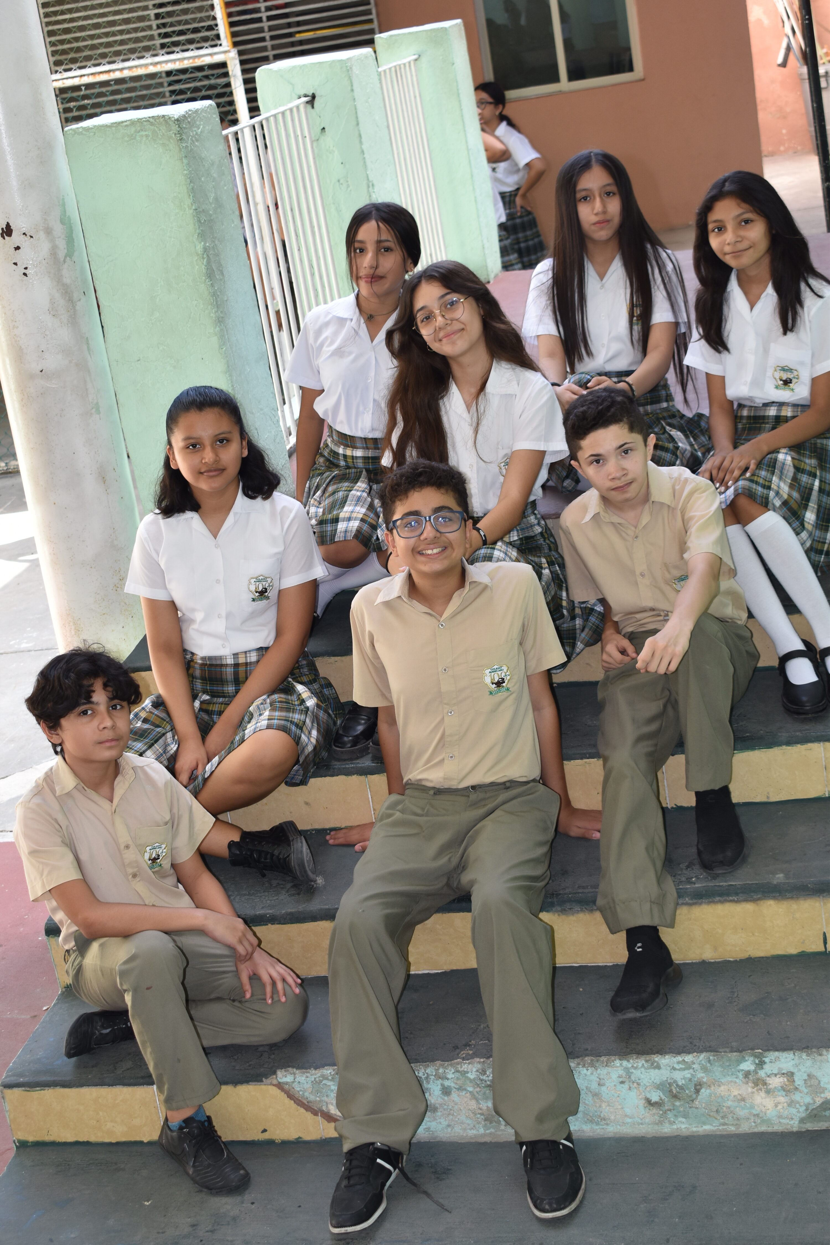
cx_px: 415
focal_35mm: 57
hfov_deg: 23.8
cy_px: 622
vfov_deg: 35.0
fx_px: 1970
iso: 320
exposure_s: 1/125
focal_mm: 38
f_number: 5.6
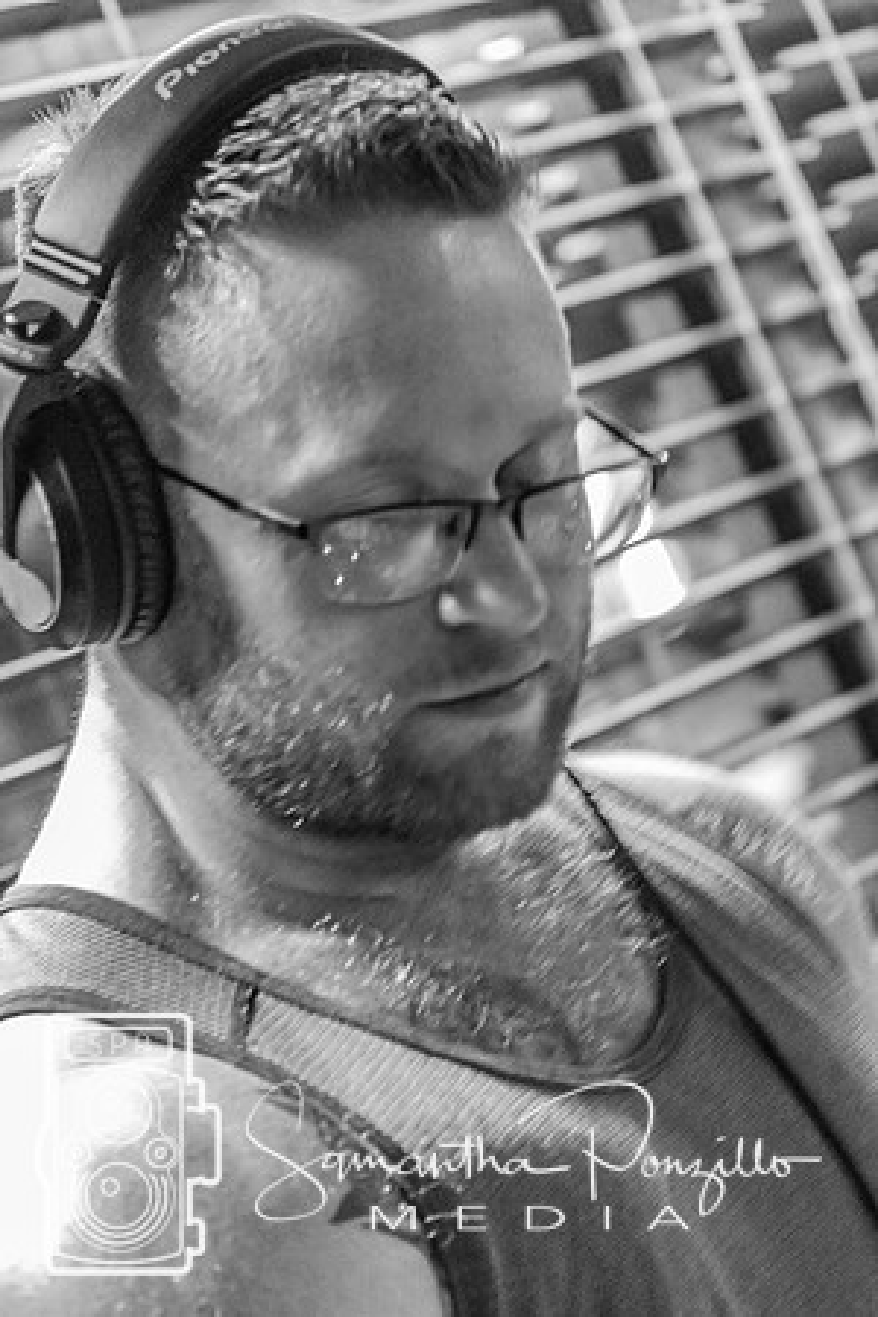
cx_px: 439
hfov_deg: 9.3
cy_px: 658
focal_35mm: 147
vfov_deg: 14.0
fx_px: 5377
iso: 12800
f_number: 4.8
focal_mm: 98
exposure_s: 1/40
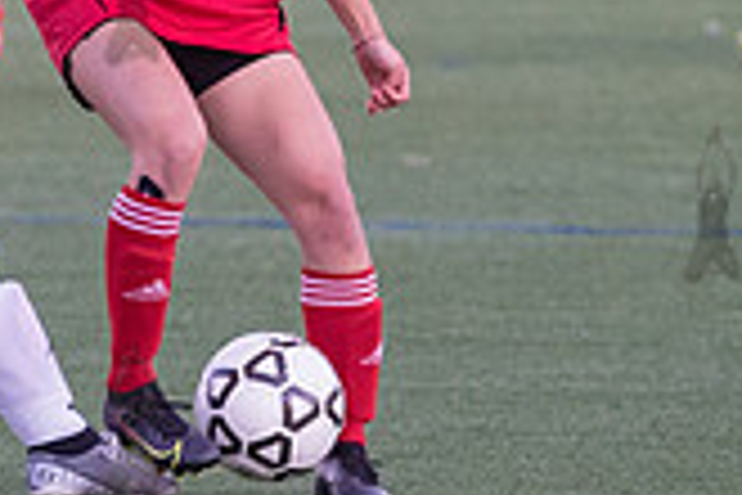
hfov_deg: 2.3
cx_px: 357
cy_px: -22
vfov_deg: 1.5
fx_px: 18590
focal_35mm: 902
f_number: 4
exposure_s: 1/640
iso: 2000
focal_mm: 155
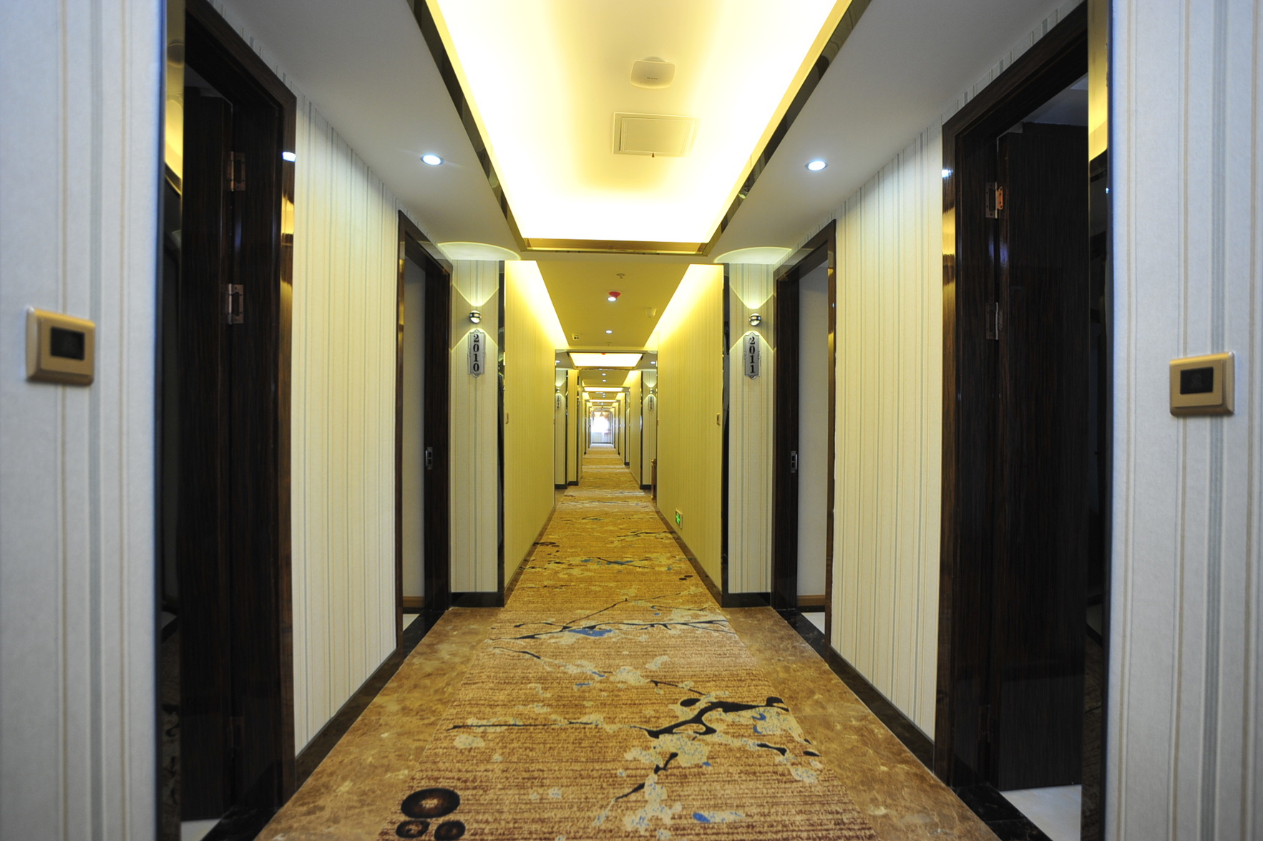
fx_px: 561
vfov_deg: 73.7
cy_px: 420
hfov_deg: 96.8
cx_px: 632
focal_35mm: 16
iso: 800
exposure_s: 1/60
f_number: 5.6
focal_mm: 16
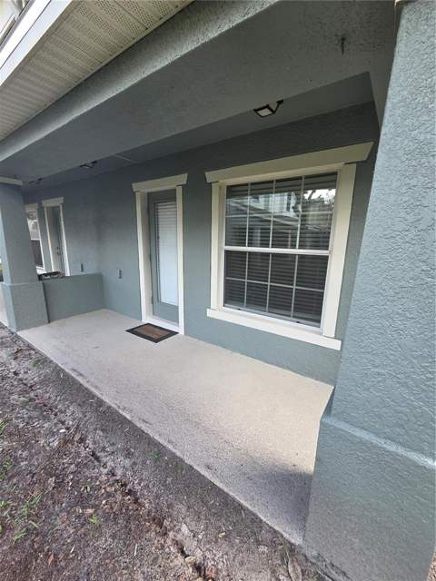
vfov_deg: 106.2
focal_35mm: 13
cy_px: 290
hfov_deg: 89.9
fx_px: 218
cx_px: 218
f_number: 2.2
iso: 80
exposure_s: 1/120
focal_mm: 2.2
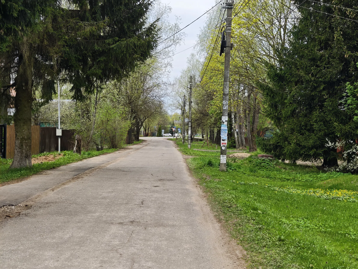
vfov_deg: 31.5
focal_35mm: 46
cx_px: 179
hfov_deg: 41.2
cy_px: 134
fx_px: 476
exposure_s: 1/968
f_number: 1.62
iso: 50
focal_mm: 6.55
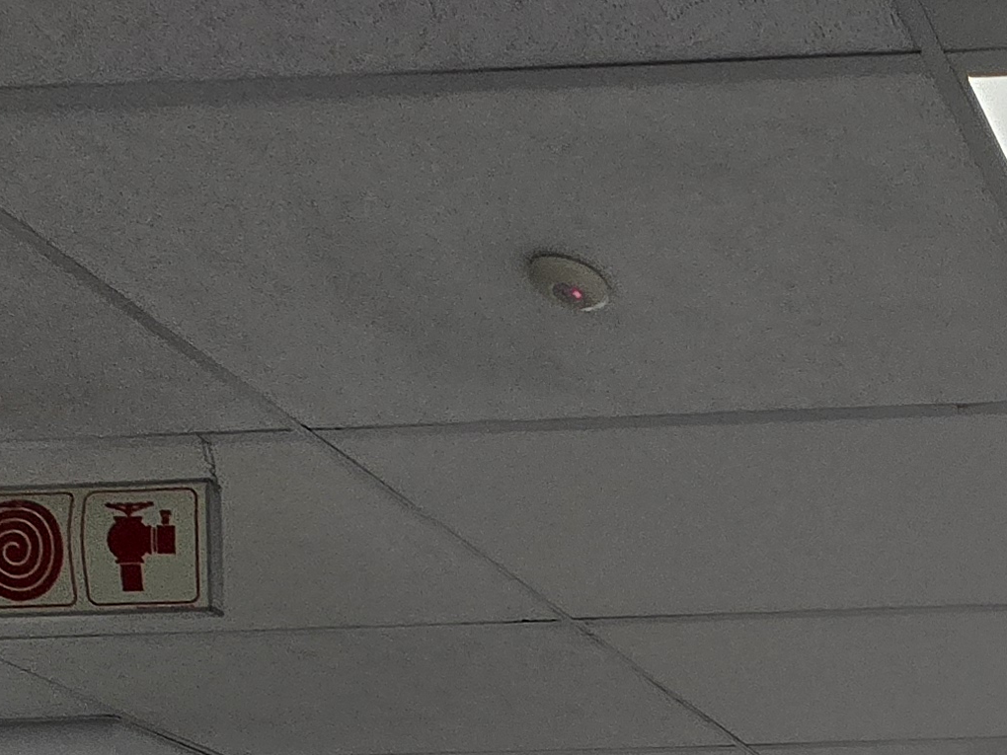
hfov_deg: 26.4
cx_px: 1536
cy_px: 1352
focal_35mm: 51
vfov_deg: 20.4
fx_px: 1484
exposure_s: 1/107
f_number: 2.2
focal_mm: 1.7
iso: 25
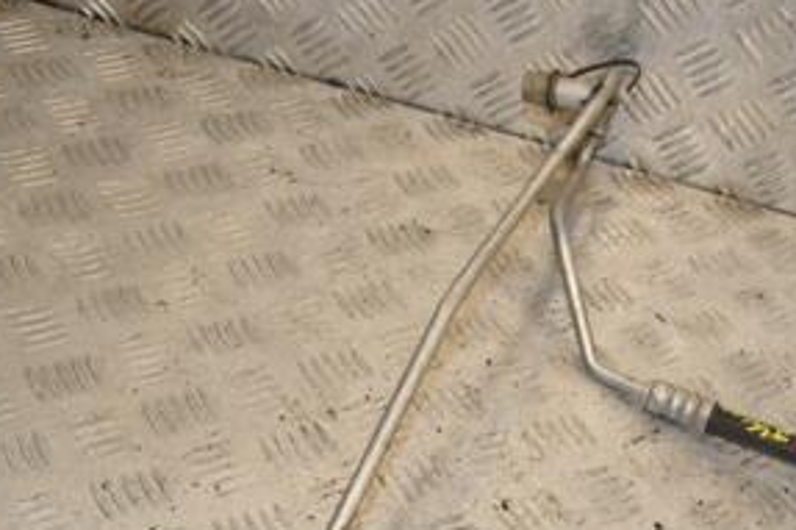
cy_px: 499
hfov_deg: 28.9
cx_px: 574
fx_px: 1525
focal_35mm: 69
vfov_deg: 19.3
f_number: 13
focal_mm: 22
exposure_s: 1/200
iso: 800
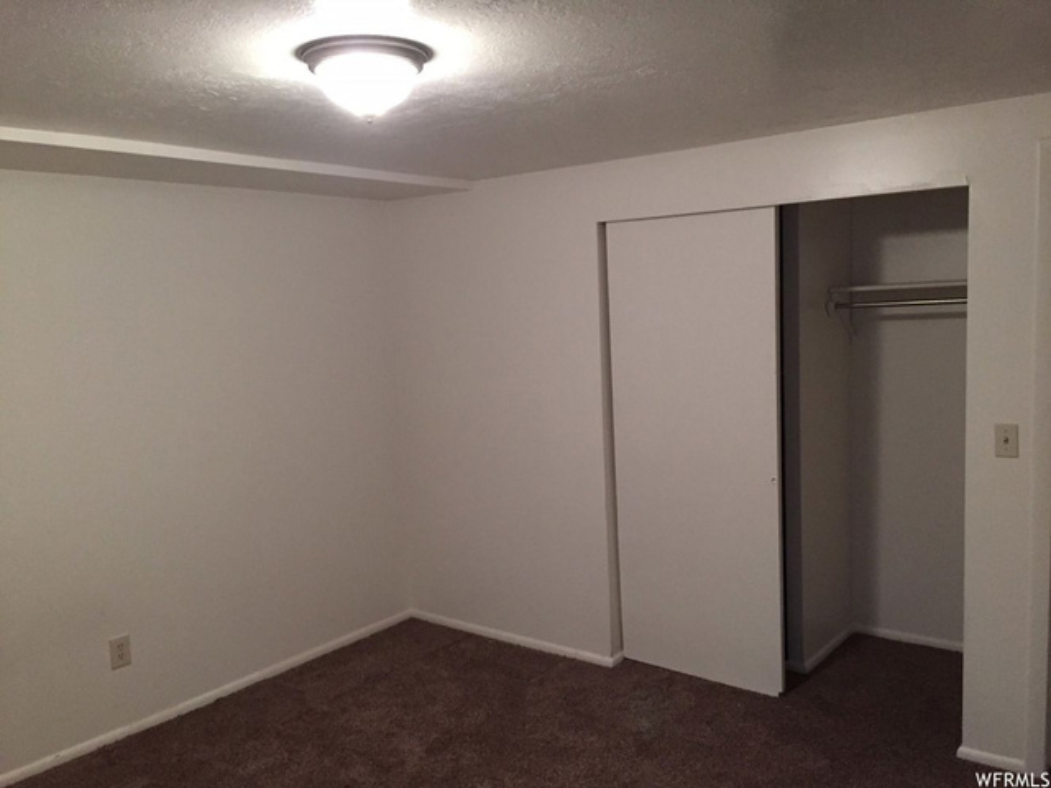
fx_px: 880
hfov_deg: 61.7
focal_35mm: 29
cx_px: 526
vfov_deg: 48.2
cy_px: 394
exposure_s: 1/30
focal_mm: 4.15
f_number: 2.2
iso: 250
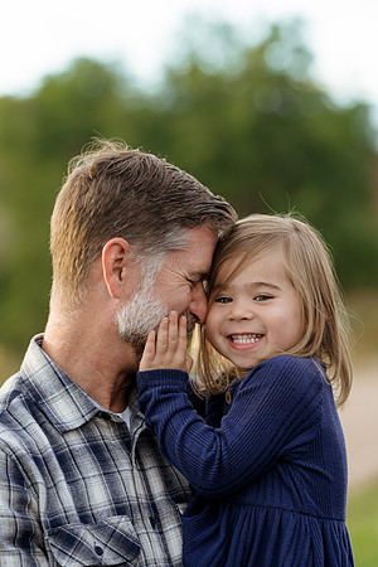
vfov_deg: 10.3
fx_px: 3150
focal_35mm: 200
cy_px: 284
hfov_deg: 6.9
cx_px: 189
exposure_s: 1/200
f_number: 5.6
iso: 640
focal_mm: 200
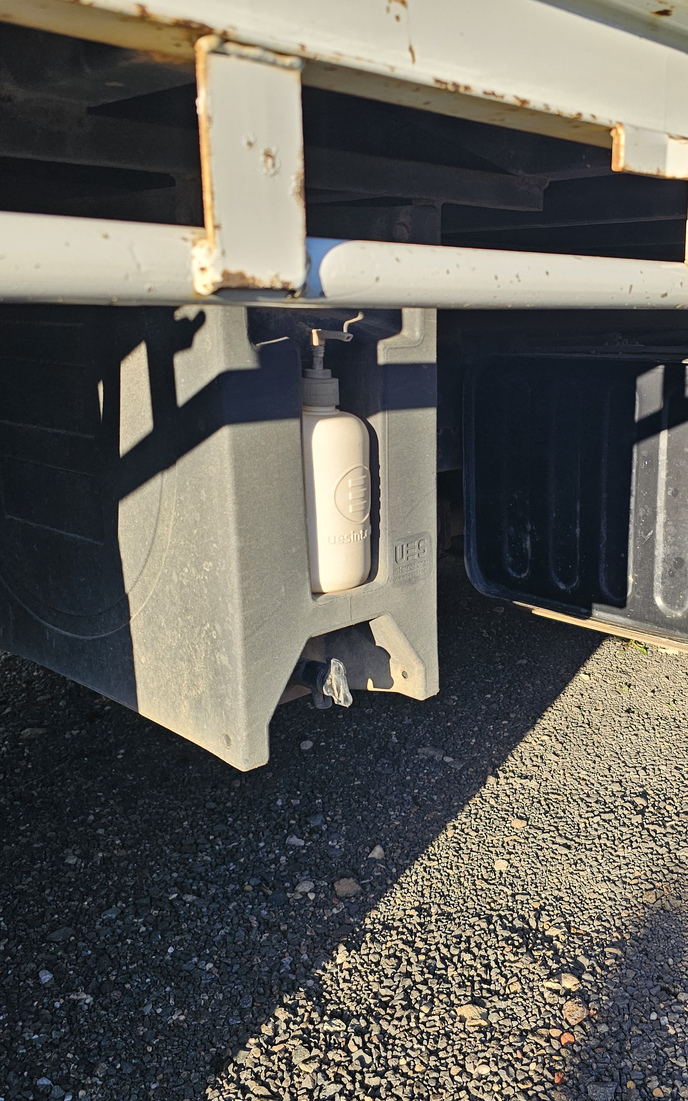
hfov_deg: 37.5
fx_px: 990
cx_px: 506
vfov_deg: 58.1
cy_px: 553
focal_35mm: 33
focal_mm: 6.3
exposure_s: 1/236
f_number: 1.7
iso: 16
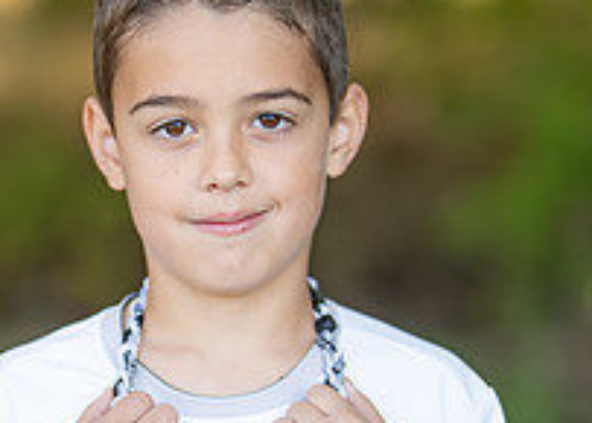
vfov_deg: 7.0
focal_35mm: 206
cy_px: 362
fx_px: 3464
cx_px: 211
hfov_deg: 9.8
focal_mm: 50
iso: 200
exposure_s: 1/1600
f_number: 1.2
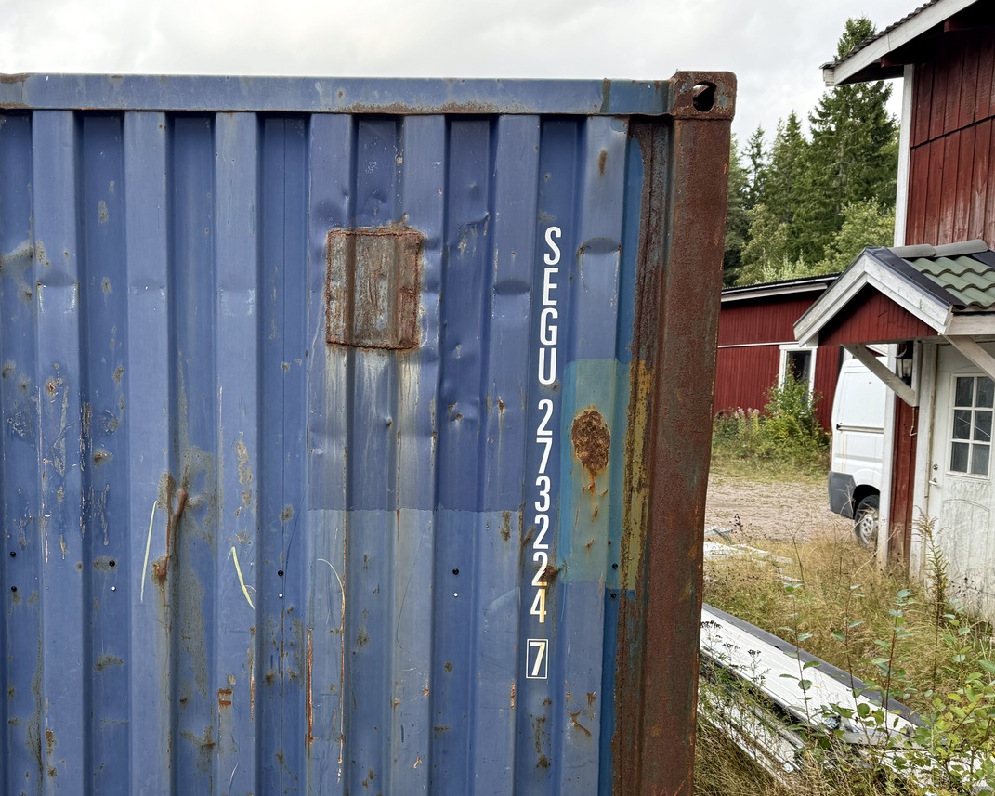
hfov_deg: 50.5
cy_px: 512
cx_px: 320
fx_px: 1031
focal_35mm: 35
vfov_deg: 41.8
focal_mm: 6.76
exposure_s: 1/488
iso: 100
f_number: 1.78
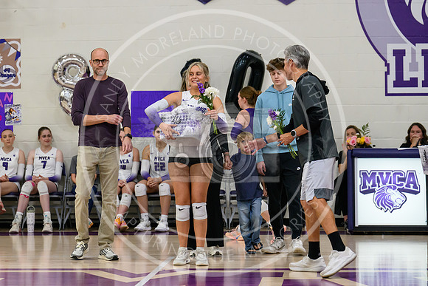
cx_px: 168
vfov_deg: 11.5
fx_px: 1420
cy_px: 131
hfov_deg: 17.1
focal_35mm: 119
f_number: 3.5
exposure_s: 1/640
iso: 5600
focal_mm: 96
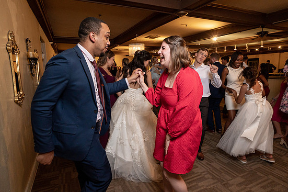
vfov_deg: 61.9
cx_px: 142
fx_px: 160
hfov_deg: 84.0
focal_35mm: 20
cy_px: 92
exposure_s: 1/200
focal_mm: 19
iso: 2000
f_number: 5.6
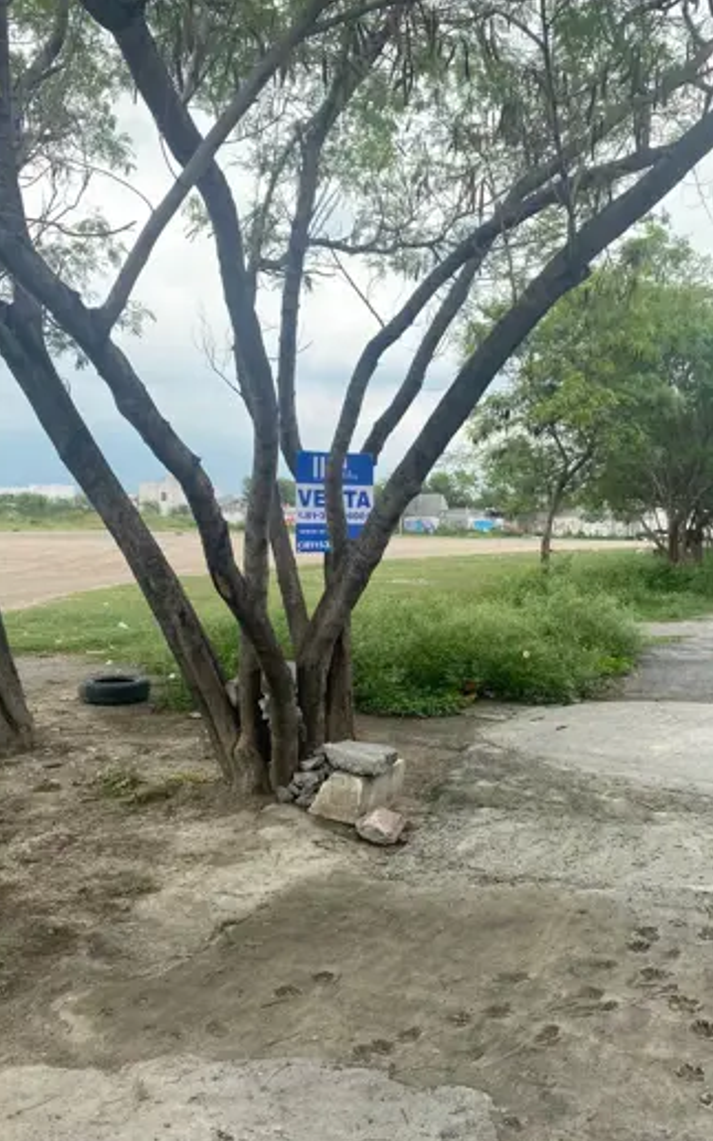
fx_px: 995
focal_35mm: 32
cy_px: 583
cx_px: 406
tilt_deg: -3.0
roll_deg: -0.6
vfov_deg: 59.7
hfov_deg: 39.3
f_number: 1.8
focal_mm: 4.25
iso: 32
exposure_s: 1/527
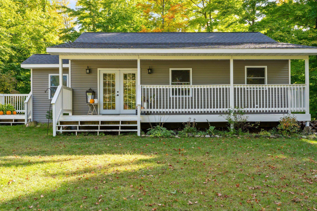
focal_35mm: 37
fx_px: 328
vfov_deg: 35.7
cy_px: 106
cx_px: 158
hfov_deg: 51.5
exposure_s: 1/200
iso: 640
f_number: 8
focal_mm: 37.3
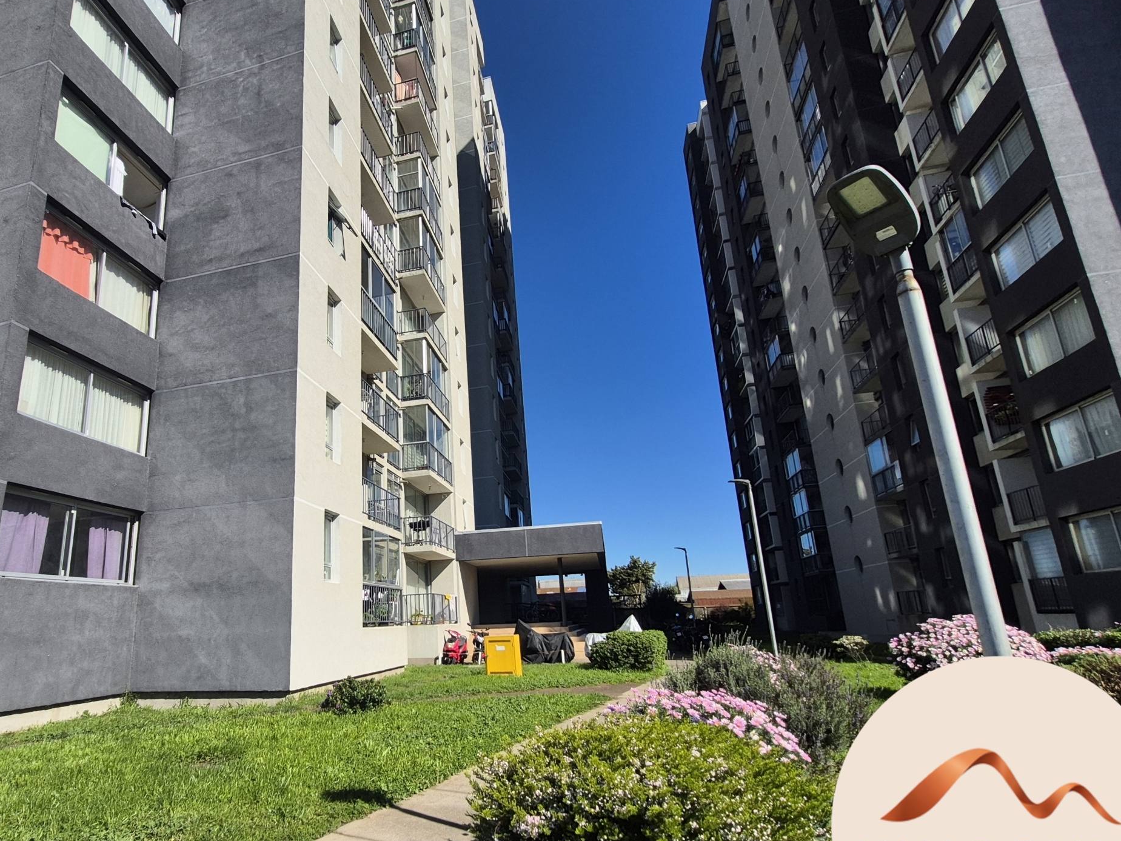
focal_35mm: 18
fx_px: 583
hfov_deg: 86.5
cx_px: 442
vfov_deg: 71.5
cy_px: 457
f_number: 2.2
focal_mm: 1.74
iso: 50
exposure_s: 1/2456
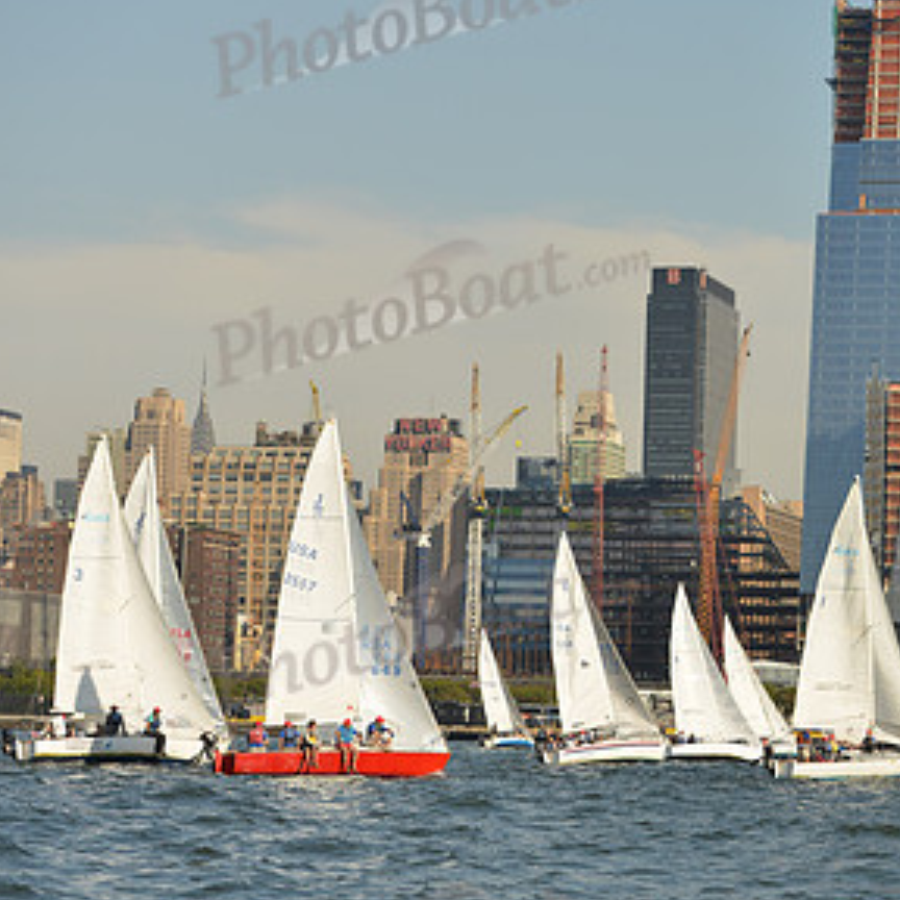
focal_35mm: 120
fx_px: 3530
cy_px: 423
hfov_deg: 14.4
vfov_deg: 14.5
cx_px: 816
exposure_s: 1/1250
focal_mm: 70
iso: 320
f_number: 5
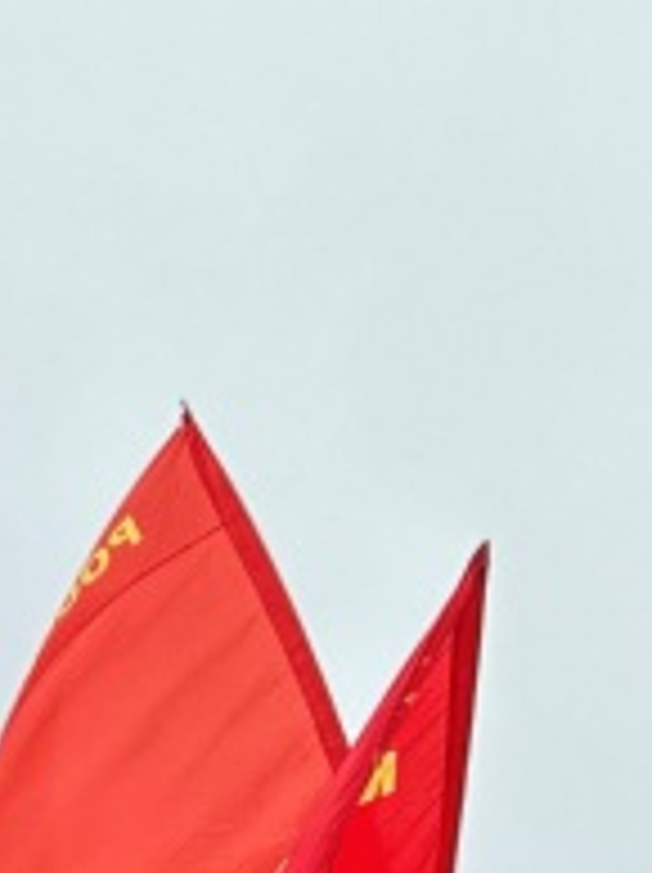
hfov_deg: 10.9
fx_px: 3196
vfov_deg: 13.5
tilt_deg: +4.7
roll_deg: +0.2
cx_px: -522
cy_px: 1692
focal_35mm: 127
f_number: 1.78
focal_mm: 6.86
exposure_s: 1/690
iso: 80
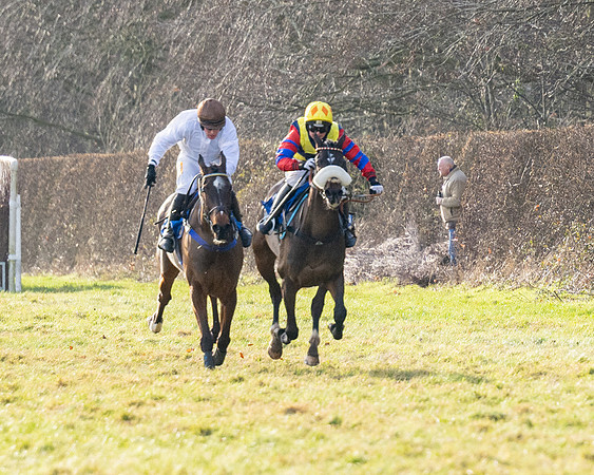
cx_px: 491
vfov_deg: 2.5
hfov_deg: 3.2
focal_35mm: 608
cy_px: 235
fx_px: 10692
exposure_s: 1/2500
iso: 400
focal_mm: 150
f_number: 2.8
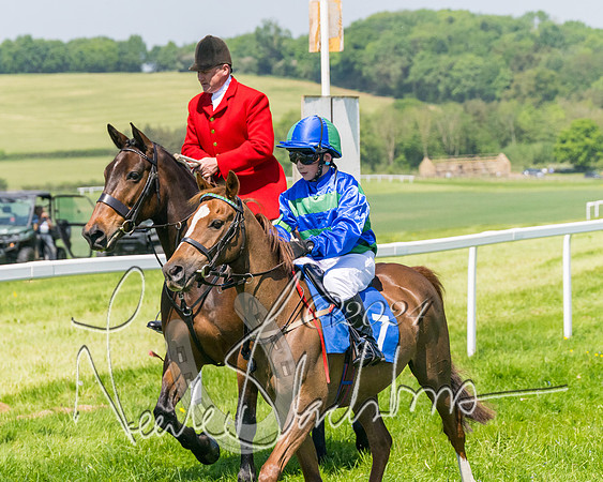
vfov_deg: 9.3
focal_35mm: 166
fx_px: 2961
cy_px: 241
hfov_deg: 11.6
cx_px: 254
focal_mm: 98
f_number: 5
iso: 400
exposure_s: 1/6400
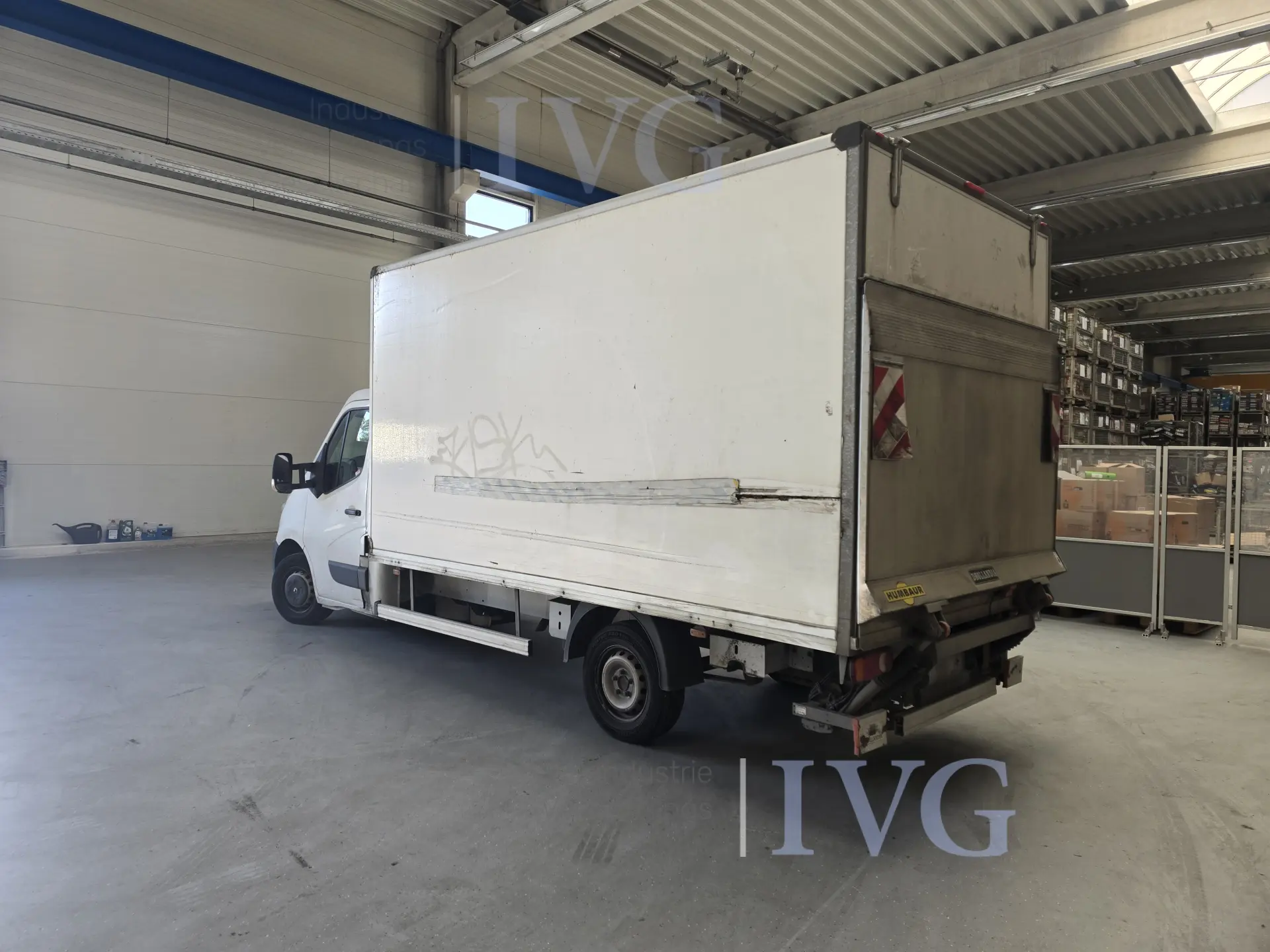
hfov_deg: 73.9
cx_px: 635
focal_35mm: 23
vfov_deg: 58.9
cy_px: 476
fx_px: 844
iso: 50
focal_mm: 6.3
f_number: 1.7
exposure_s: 1/180
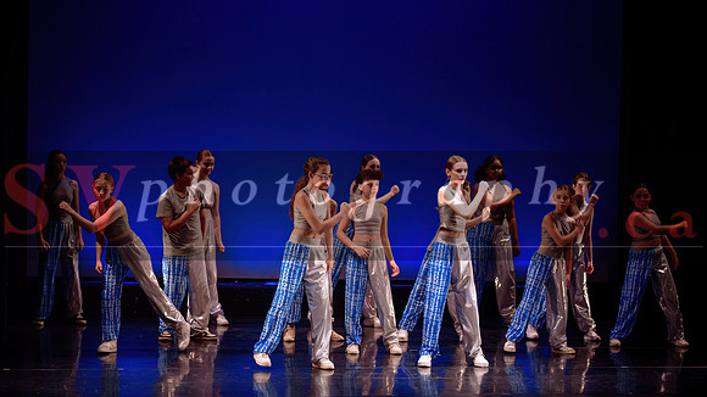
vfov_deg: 12.6
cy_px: 198
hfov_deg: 22.1
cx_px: 354
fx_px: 1806
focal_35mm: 96
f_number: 2.8
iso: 1600
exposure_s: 1/320
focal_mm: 92
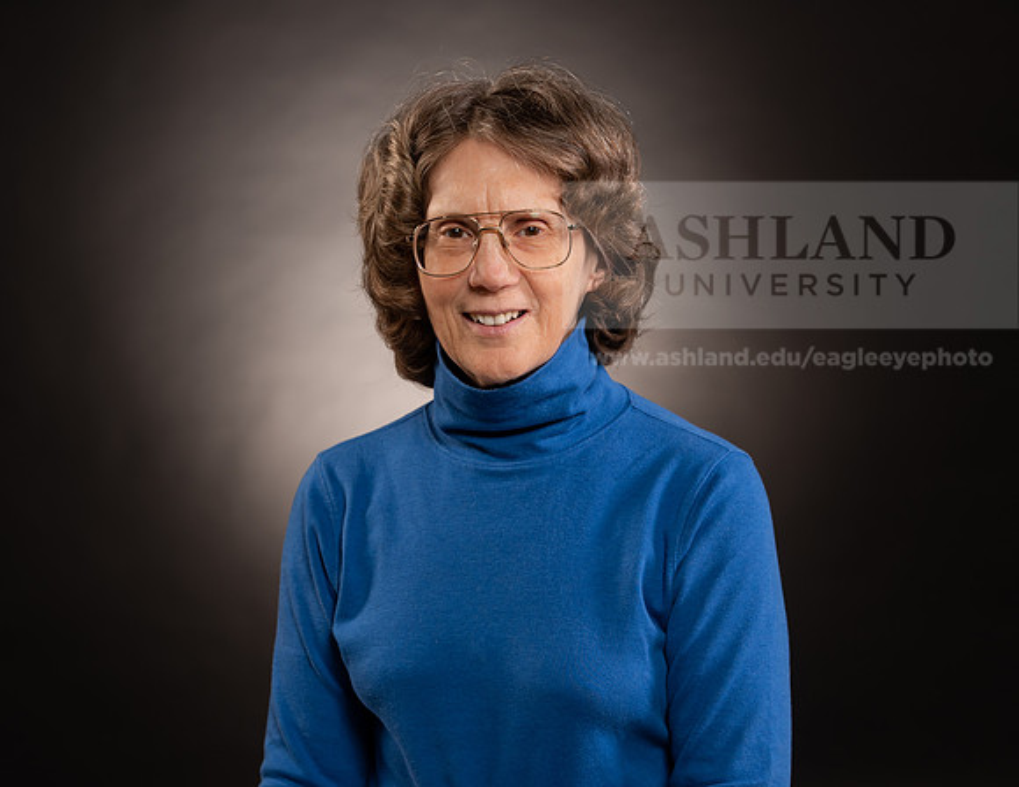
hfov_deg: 15.5
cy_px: 421
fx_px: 3750
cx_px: 501
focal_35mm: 126
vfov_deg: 12.0
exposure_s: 1/200
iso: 250
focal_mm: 105
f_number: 7.1
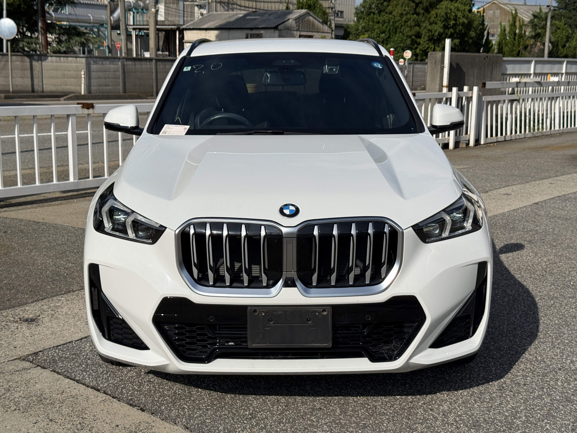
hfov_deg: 39.7
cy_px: 216
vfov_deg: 30.3
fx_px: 800
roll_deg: -1.1
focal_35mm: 48
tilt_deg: -10.4
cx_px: 288
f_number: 1.78
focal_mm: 6.76
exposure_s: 1/11364
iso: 64
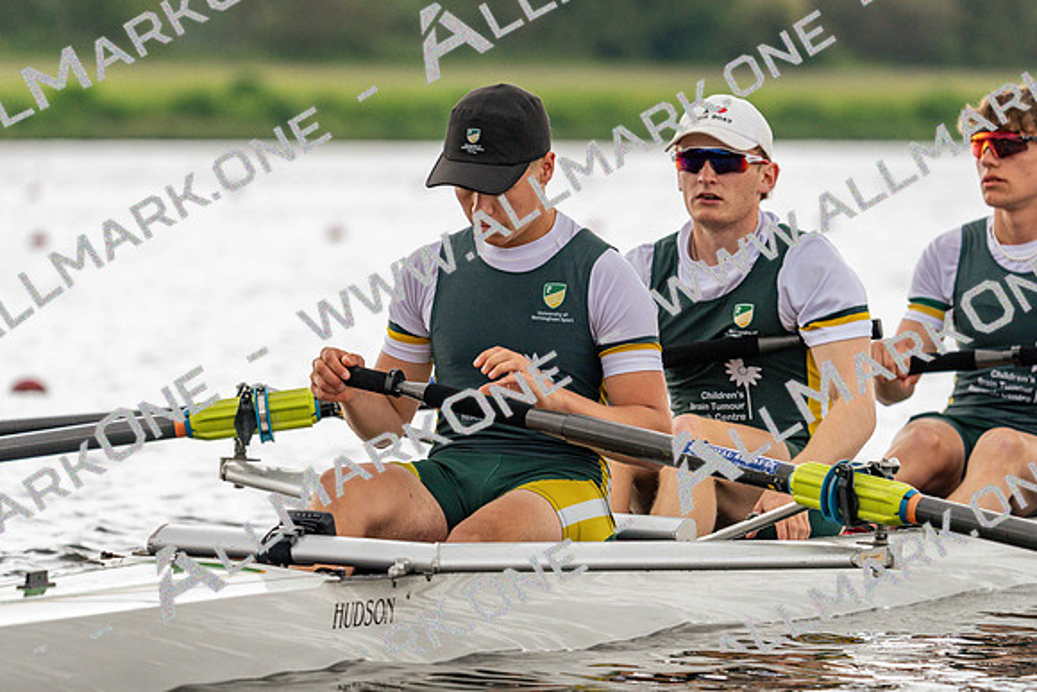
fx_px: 9825
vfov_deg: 4.0
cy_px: 346
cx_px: 518
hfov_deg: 6.0
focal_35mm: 341
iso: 640
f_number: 6.3
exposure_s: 1/1250
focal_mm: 341
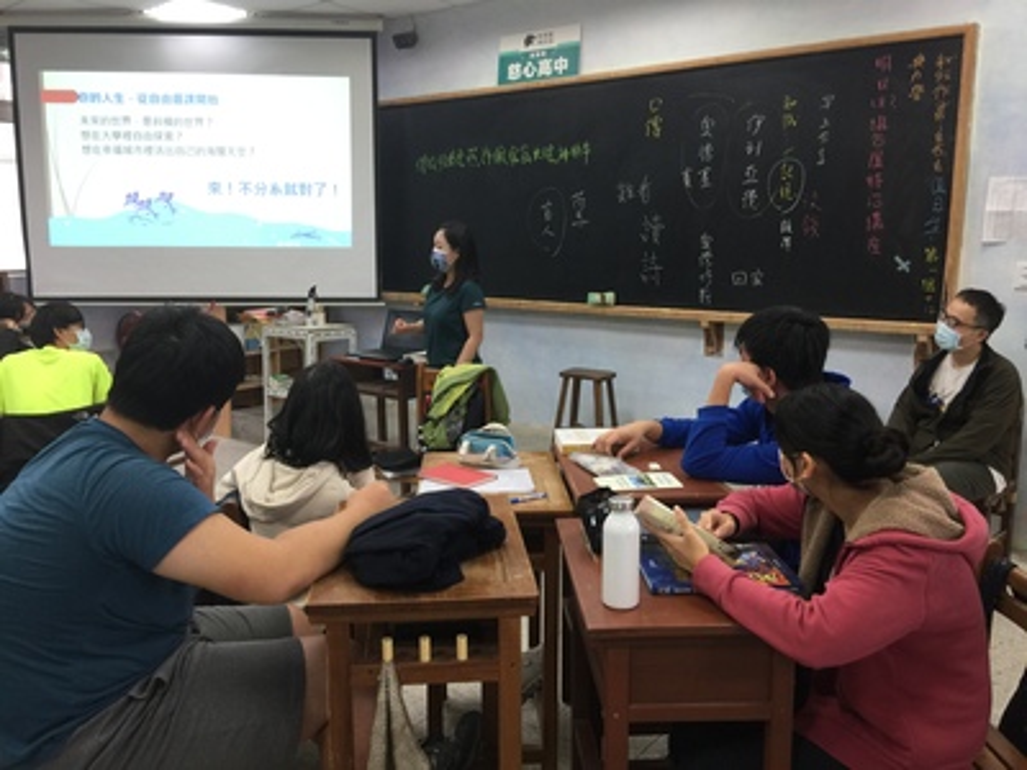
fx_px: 860
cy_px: 385
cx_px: 514
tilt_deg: -10.0
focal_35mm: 29
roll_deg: -1.0
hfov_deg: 61.7
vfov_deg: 48.2
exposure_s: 1/30
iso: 32
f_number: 2.2
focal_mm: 4.15
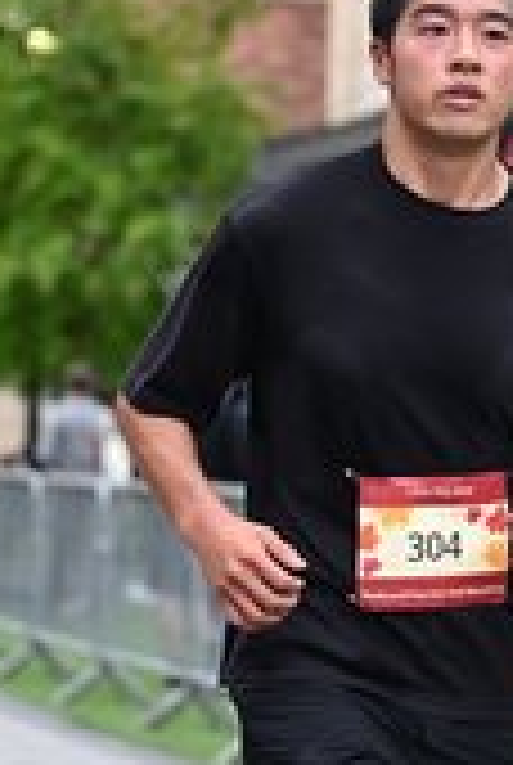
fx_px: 5151
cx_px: 394
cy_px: 310
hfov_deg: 5.7
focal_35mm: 242
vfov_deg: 8.5
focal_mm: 75
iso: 640
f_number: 2.8
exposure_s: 1/2000
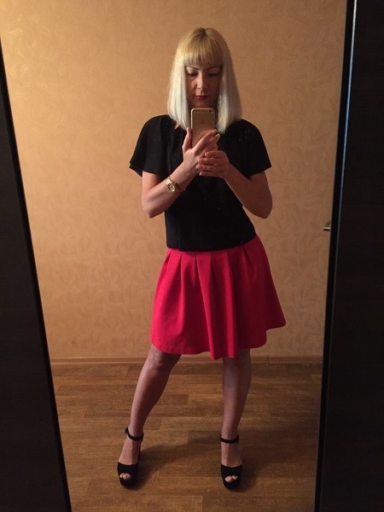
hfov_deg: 48.2
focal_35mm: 29
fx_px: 429
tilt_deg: -17.3
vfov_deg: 61.7
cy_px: 256
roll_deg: +2.2
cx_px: 192
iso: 500
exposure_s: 1/17
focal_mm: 4.15
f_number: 2.2
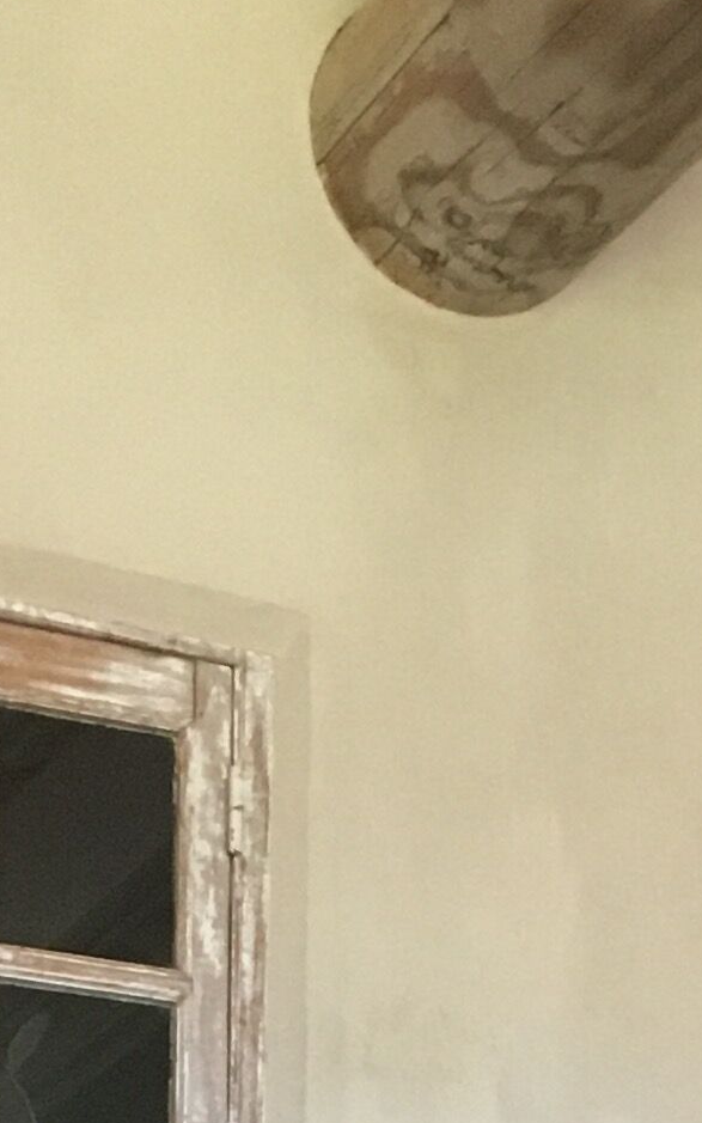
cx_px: 575
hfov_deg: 9.9
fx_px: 4040
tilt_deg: +5.6
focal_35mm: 132
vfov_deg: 14.3
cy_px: 1905
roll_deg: +1.6
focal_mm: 4.15
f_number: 2.2
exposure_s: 1/33
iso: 200
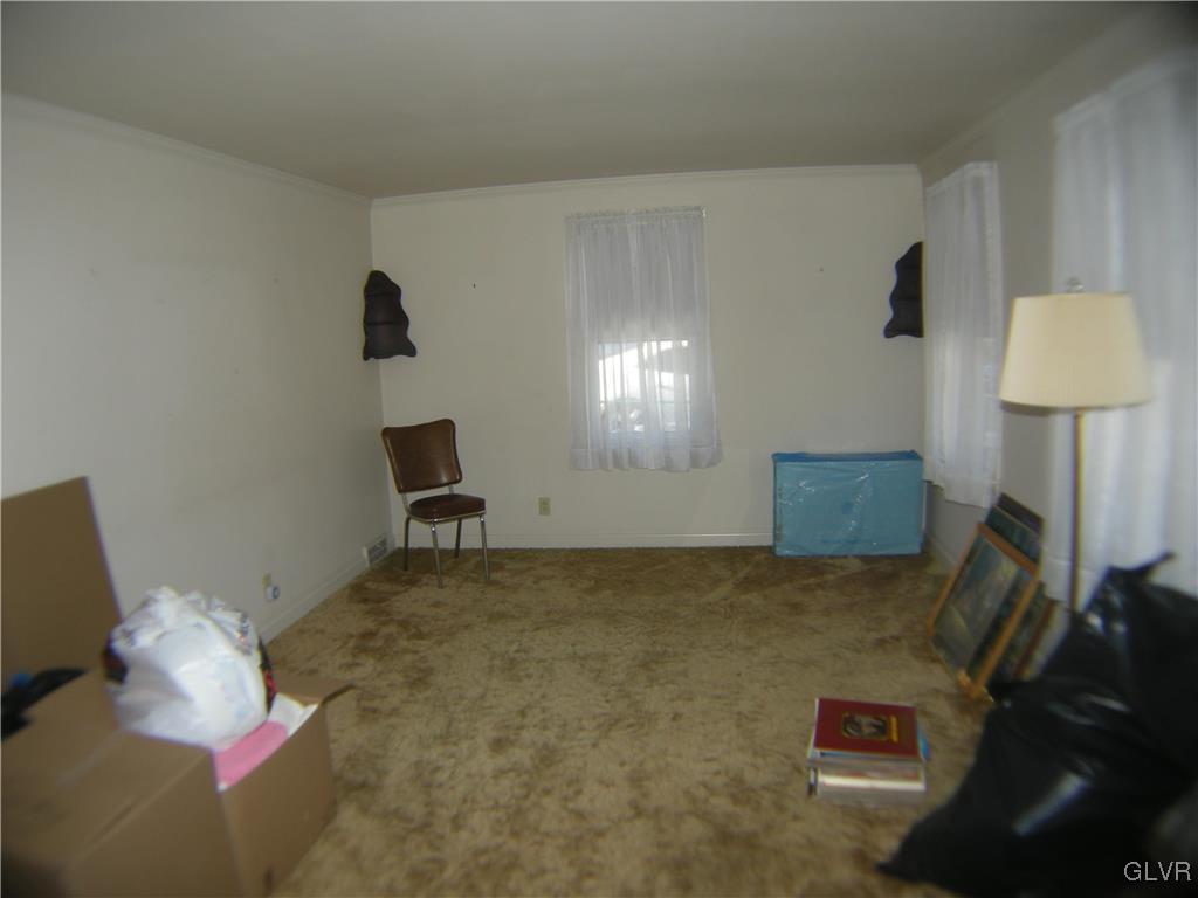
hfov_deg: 51.4
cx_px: 599
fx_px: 1246
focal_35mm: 36
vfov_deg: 39.7
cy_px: 449
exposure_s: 1/65.4
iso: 64
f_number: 2.7
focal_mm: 7.5
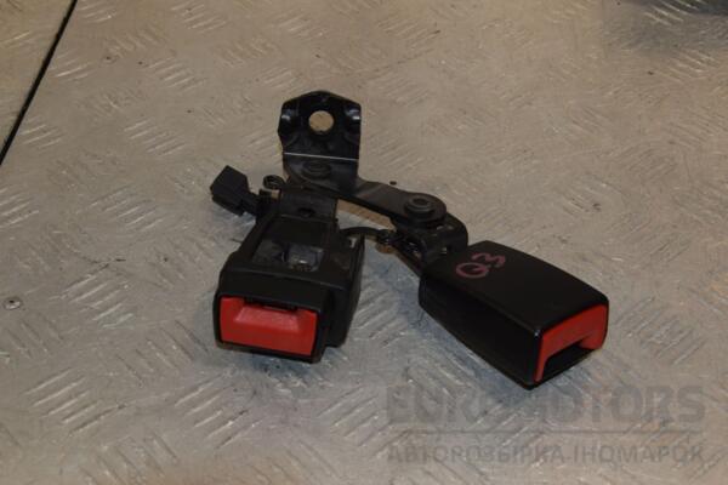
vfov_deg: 21.6
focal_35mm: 63
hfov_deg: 31.9
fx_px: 1274
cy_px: 242
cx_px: 364
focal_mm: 42
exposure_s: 1/200
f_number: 10
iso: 800
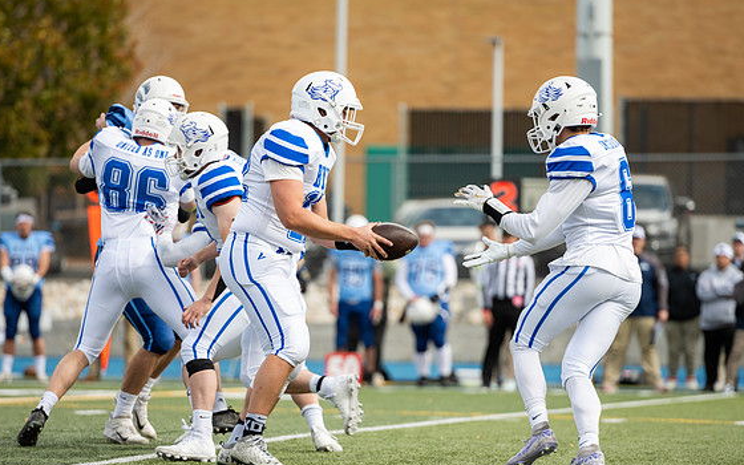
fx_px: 4866
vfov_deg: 5.5
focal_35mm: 240
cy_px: 250
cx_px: 367
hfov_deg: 8.7
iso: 125
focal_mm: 200
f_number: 2.8
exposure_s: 1/1000
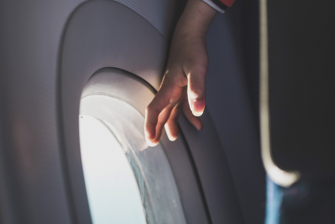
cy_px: 101
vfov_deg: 14.7
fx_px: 865
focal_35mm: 93
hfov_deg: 21.9
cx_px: 136
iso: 200
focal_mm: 50
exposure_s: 1/1700
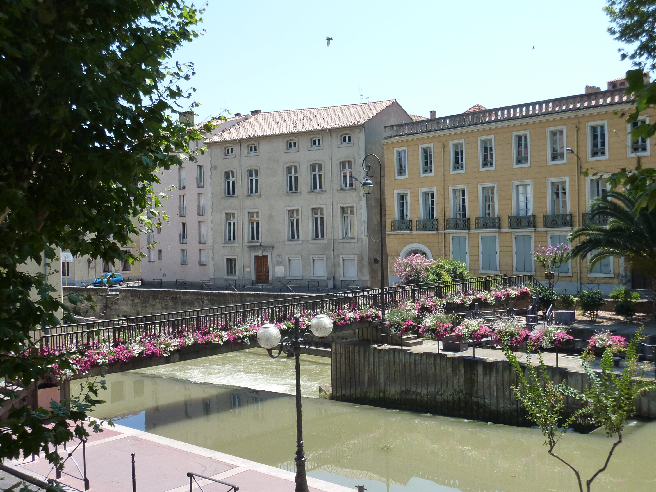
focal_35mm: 37
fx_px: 701
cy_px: 246
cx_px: 328
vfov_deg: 38.7
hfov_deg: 50.1
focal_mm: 6.1
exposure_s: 1/400
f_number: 4
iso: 125
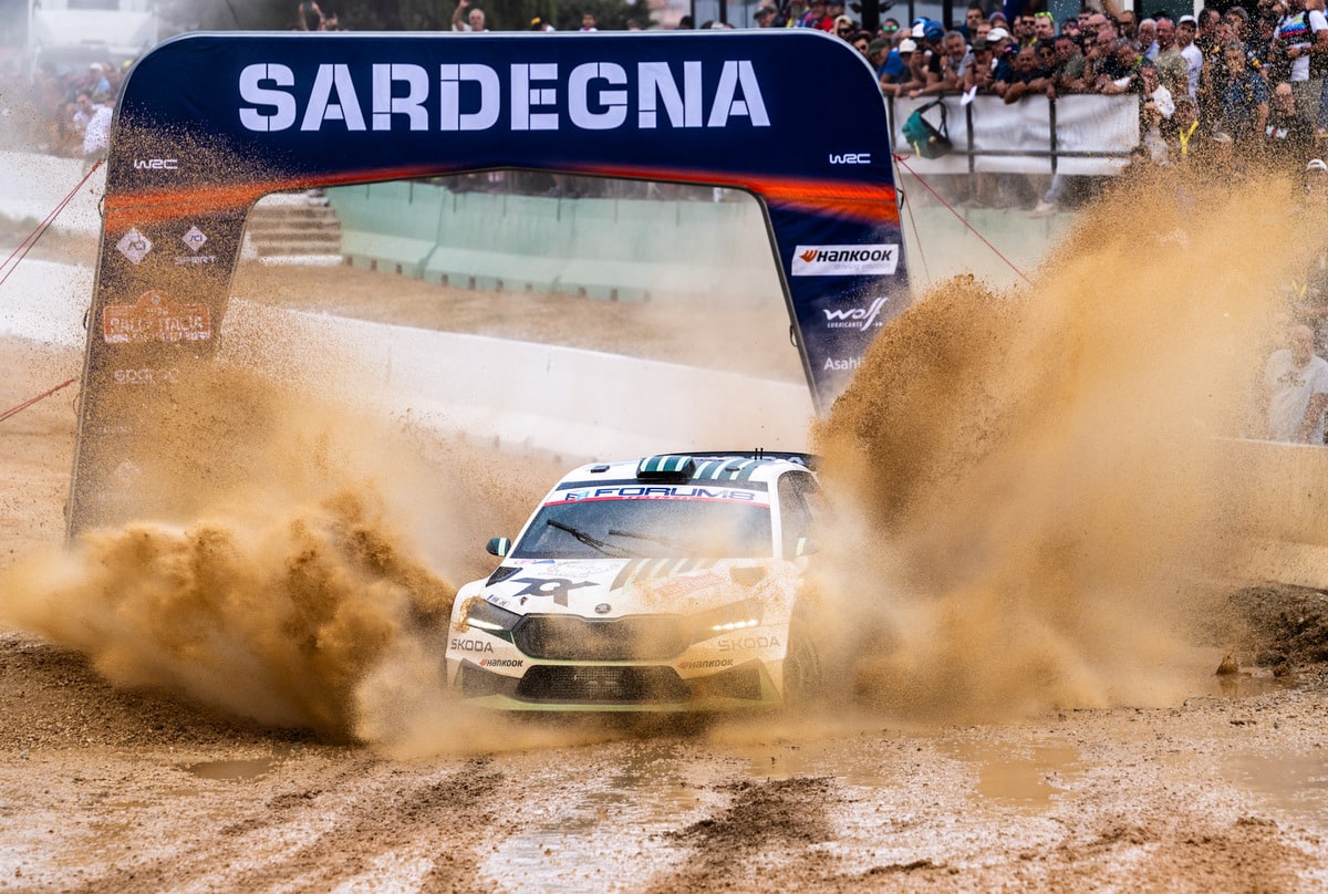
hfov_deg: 11.6
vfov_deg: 7.8
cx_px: 783
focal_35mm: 177
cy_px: 394
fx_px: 6540
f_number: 4
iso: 250
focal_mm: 150
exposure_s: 1/1600
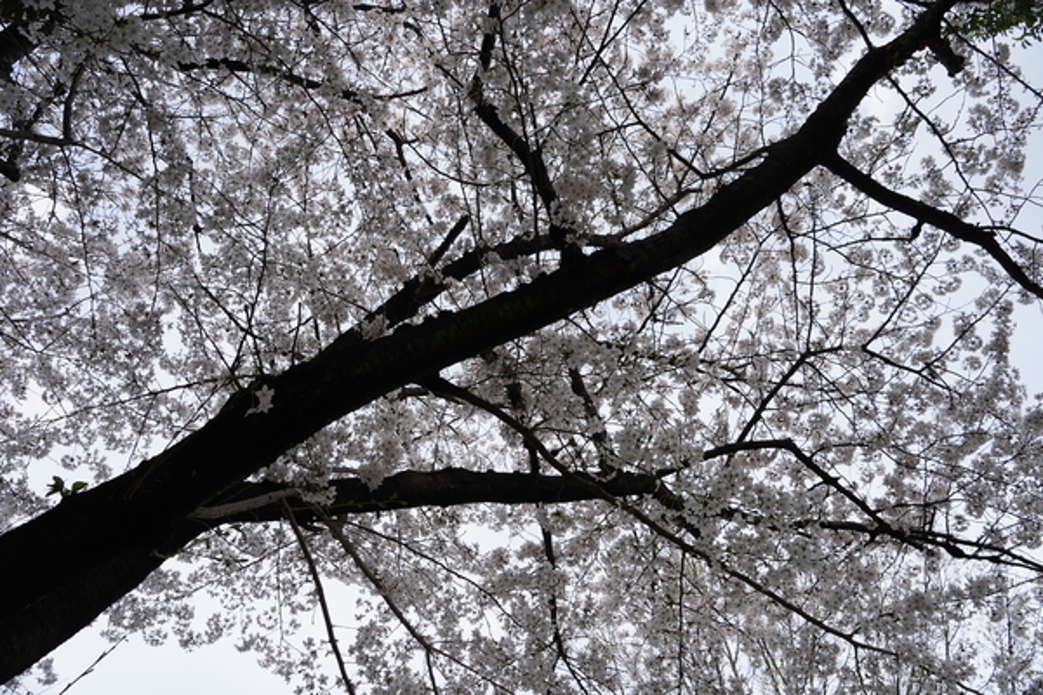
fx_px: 811
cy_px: 348
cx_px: 522
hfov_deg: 65.5
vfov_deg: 46.4
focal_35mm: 28
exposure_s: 1/160
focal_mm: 28
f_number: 8
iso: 100
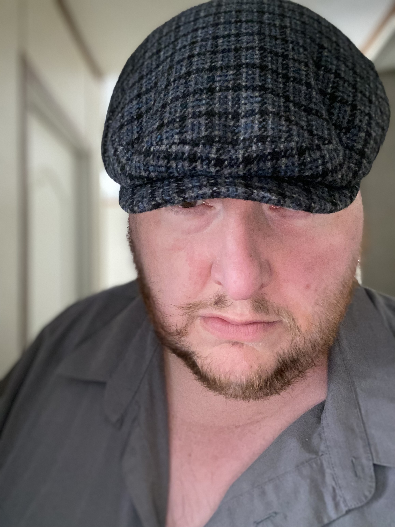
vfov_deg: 60.0
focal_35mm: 30
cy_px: 264
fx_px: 456
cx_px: 198
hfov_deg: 46.8
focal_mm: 2.71
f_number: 2.2
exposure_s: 1/37
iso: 250
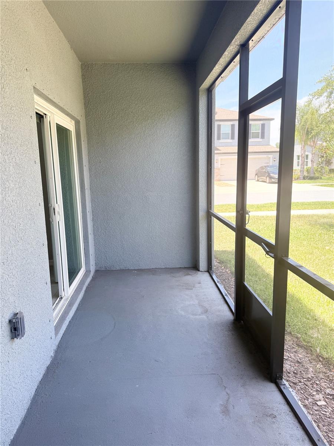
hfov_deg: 56.8
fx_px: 309
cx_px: 167
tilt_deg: -10.0
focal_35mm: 24
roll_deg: +1.5
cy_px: 223
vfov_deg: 71.6
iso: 100
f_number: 1.78
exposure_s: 1/358
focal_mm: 6.76
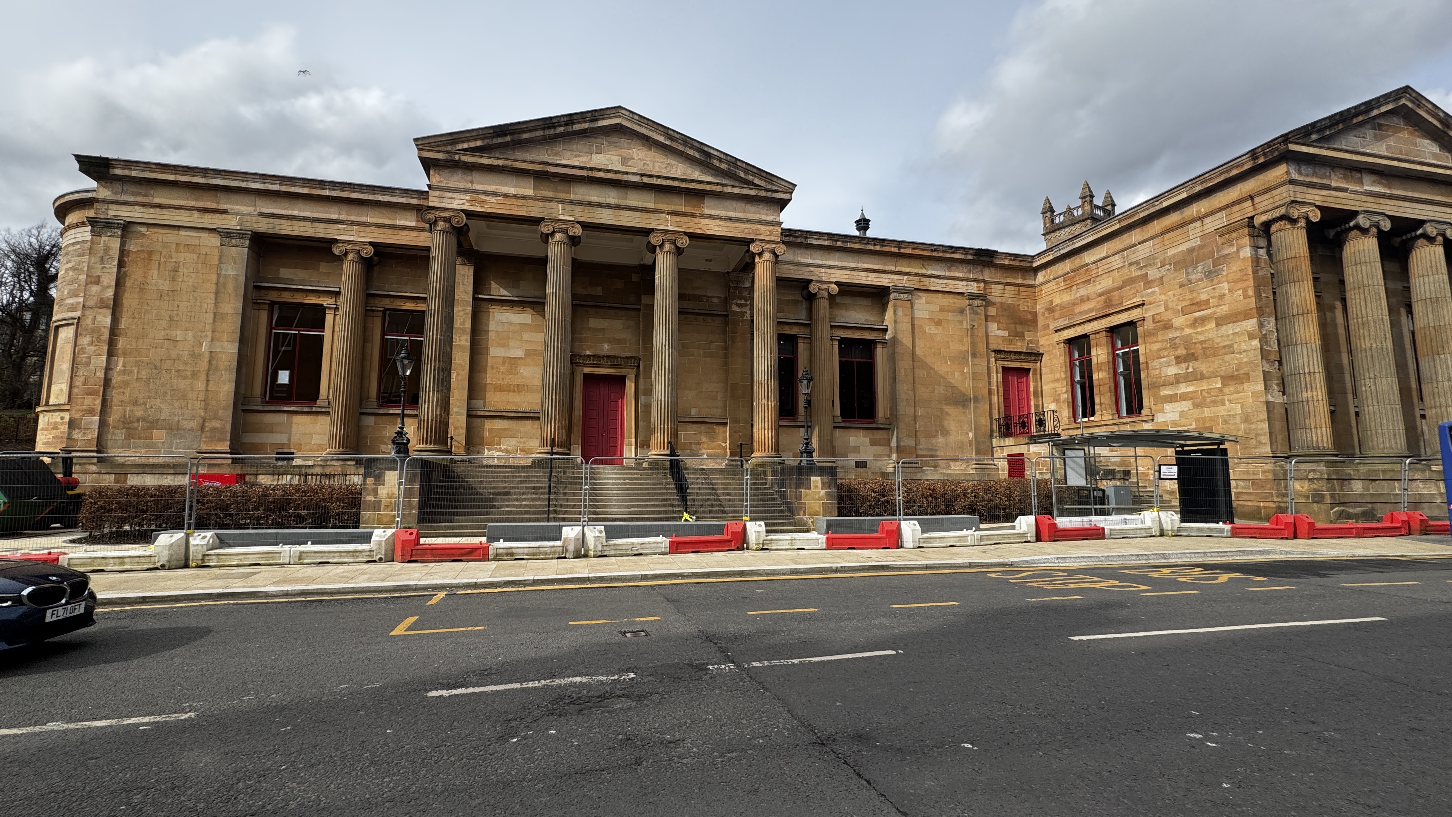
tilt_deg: +6.2
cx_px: 702
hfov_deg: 99.3
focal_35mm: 16
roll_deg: -0.9
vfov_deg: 67.1
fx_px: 616
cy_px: 412
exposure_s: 1/868
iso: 40
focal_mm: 2.22
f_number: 2.2
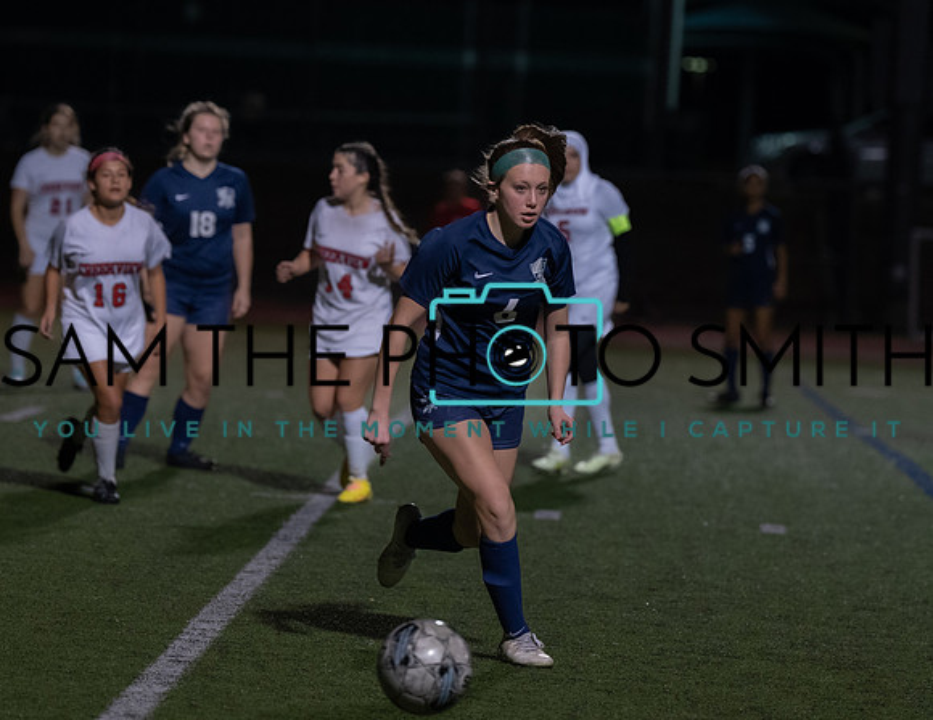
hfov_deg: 9.1
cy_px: 211
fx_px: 5866
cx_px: 496
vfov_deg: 7.0
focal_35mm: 215
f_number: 2.8
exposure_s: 1/1000
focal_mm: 138
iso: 4000
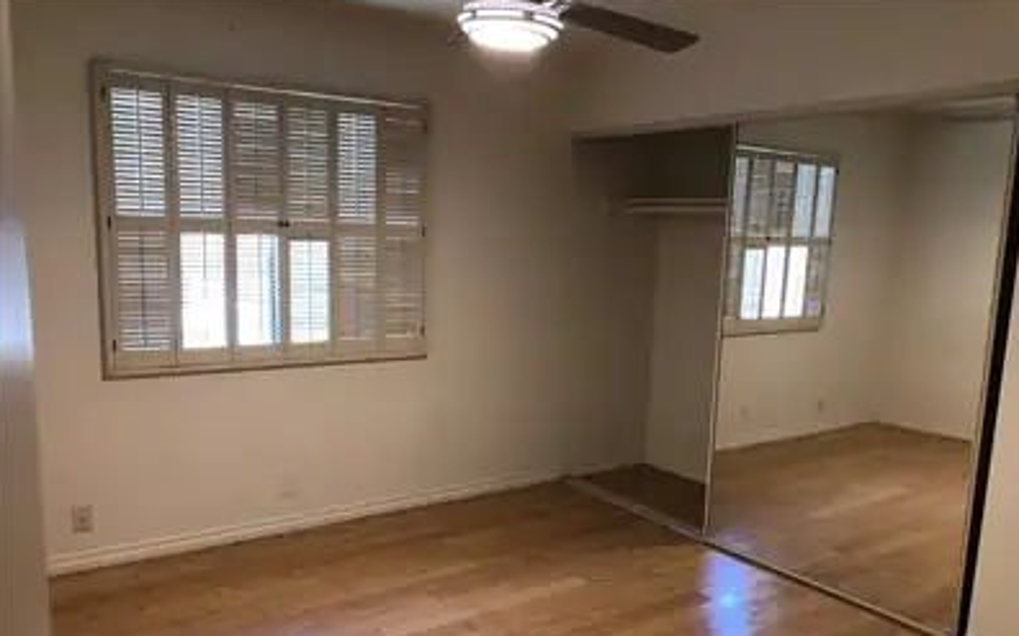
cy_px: 376
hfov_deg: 62.9
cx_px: 510
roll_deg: -2.5
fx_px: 833
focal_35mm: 30
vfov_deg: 41.6
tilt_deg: -10.7
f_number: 1.8
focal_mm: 3.99
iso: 40
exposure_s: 1/17
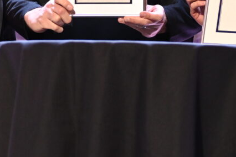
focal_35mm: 394
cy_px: 4
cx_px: 246
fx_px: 2583
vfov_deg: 3.5
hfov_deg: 5.2
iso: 1100
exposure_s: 1/125
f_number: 2.8
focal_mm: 82
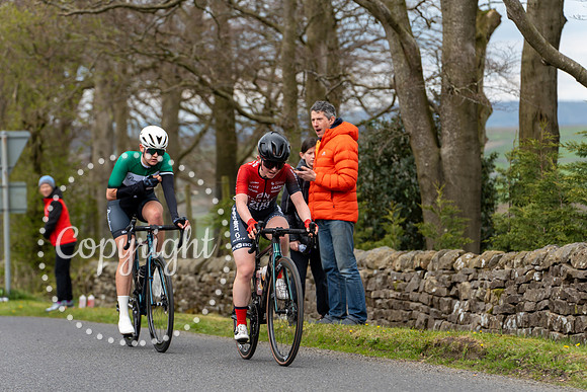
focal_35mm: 147
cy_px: 196
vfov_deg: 9.3
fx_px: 2397
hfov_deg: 14.0
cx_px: 294
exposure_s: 1/640
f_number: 4
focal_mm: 147
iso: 200
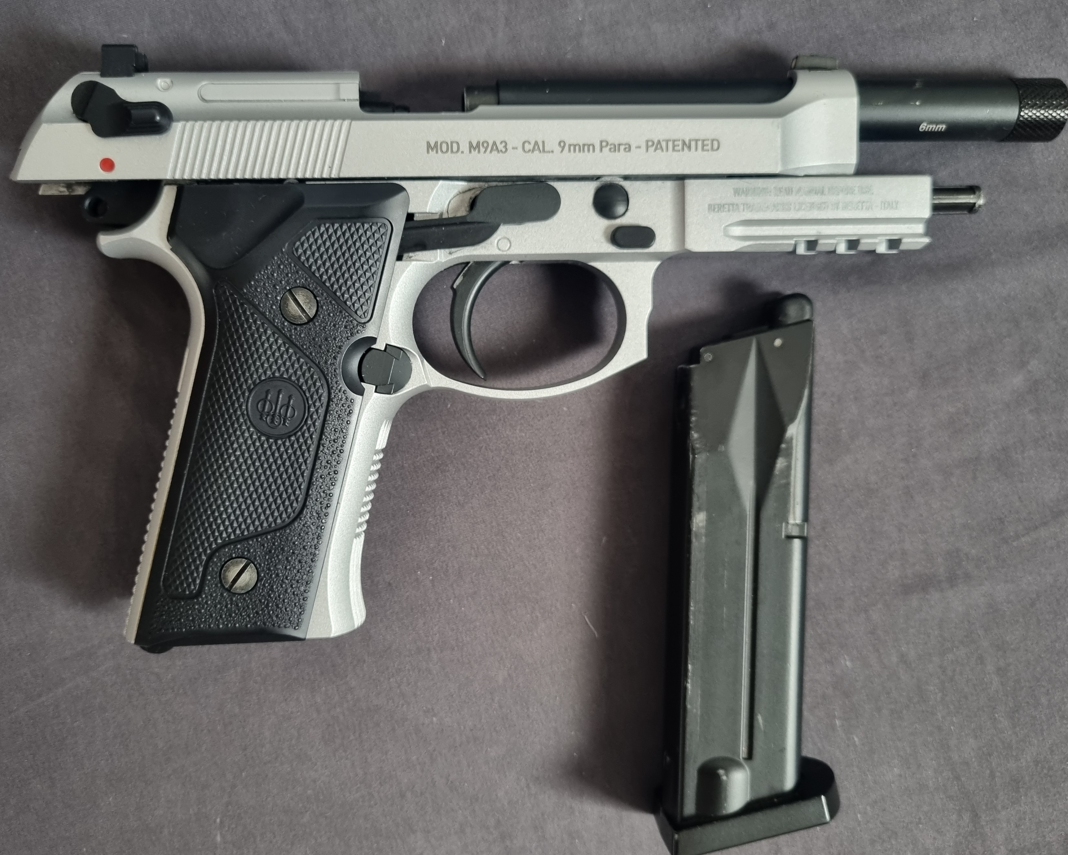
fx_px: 980
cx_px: 486
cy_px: 401
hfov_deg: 57.1
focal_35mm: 31
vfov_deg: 47.1
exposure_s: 1/50
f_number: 1.8
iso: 320
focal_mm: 5.4
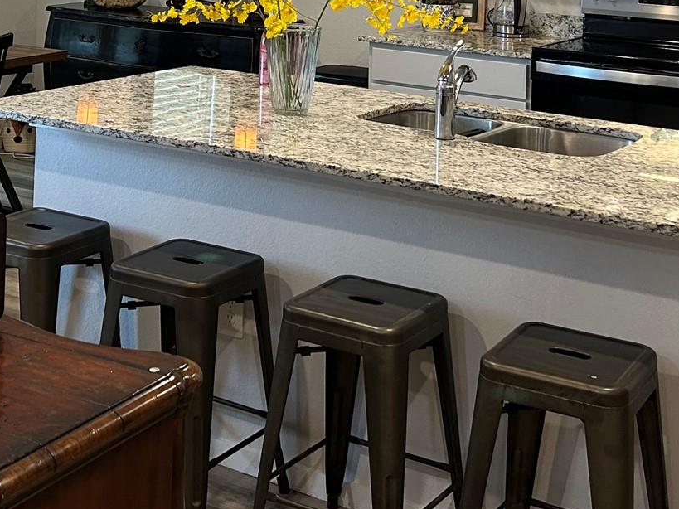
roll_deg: -1.3
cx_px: 280
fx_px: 1275
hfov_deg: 29.8
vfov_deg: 21.0
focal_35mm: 65
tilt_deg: -2.1
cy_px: -104
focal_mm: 5.7
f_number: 1.5
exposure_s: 1/60
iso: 125
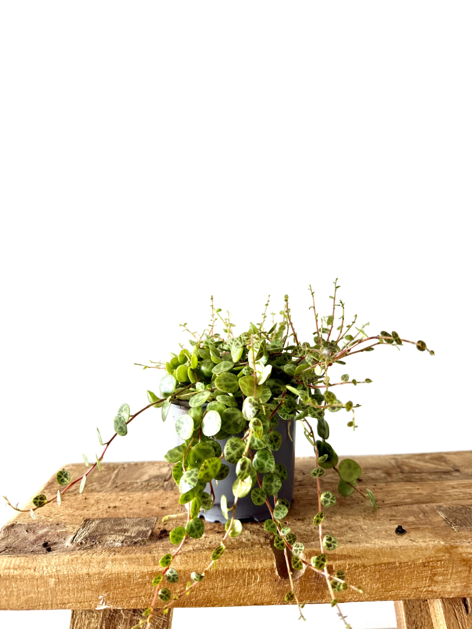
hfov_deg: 56.8
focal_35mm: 24
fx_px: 436
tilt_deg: -3.7
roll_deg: +1.9
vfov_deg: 71.6
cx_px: 236
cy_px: 314
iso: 125
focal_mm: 6.76
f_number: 1.78
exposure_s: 1/121
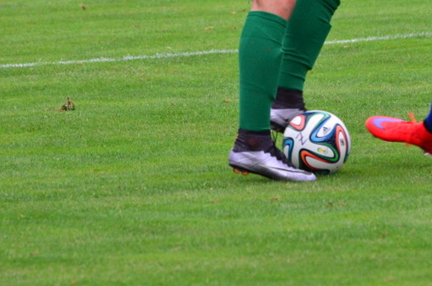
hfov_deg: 2.4
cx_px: 380
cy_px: -40
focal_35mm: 852
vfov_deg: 1.6
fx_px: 10205
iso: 1600
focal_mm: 240
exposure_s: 1/400
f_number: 5.6
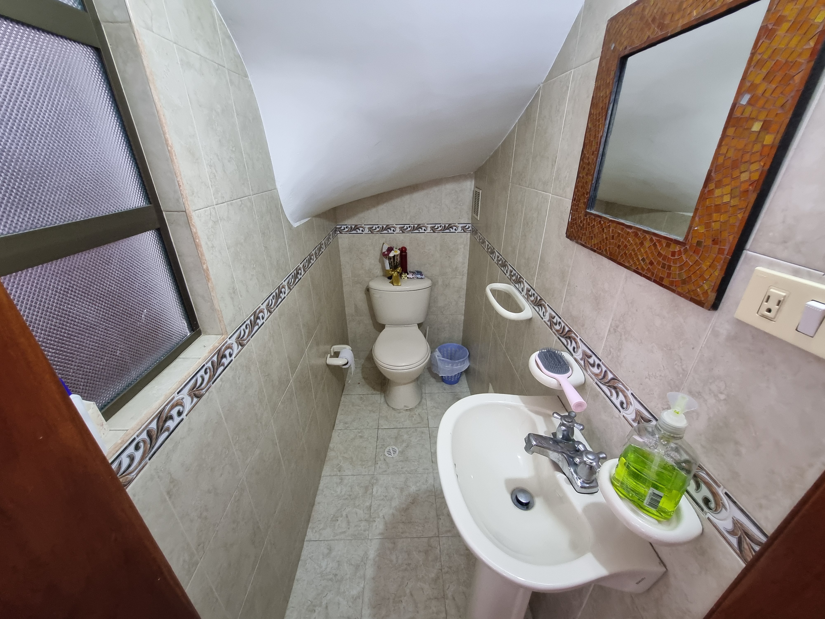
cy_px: 310
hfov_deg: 106.2
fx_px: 310
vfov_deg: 89.9
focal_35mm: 13
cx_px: 412
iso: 320
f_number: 2.2
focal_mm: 1.74
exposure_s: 1/30
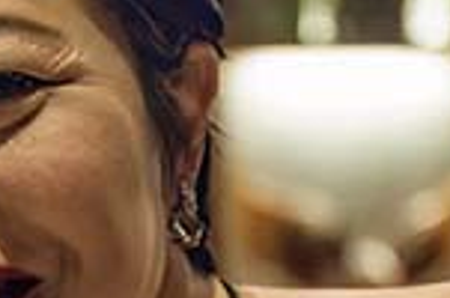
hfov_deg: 6.7
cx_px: -703
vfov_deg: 4.7
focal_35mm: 287
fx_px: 3580
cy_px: 378
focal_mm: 45
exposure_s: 1/200
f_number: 2.8
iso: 25600
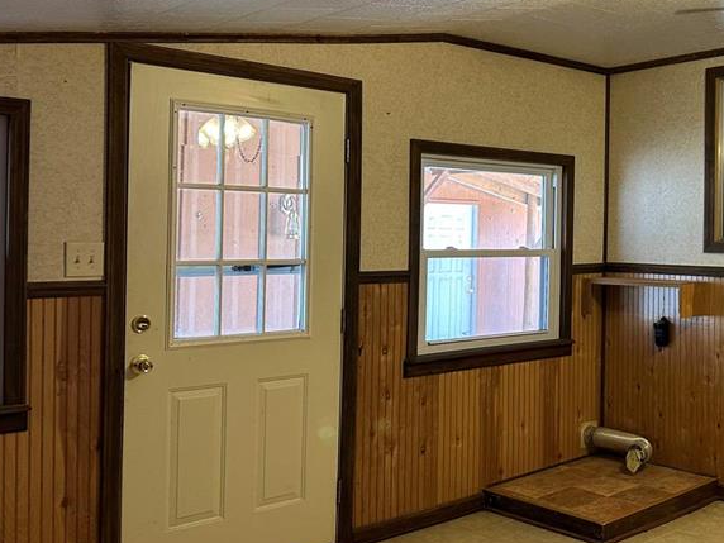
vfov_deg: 33.5
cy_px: 234
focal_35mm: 43
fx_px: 899
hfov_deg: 41.3
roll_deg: -0.9
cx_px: 614
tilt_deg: +1.2
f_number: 1.78
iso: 200
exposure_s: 1/60
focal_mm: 6.86
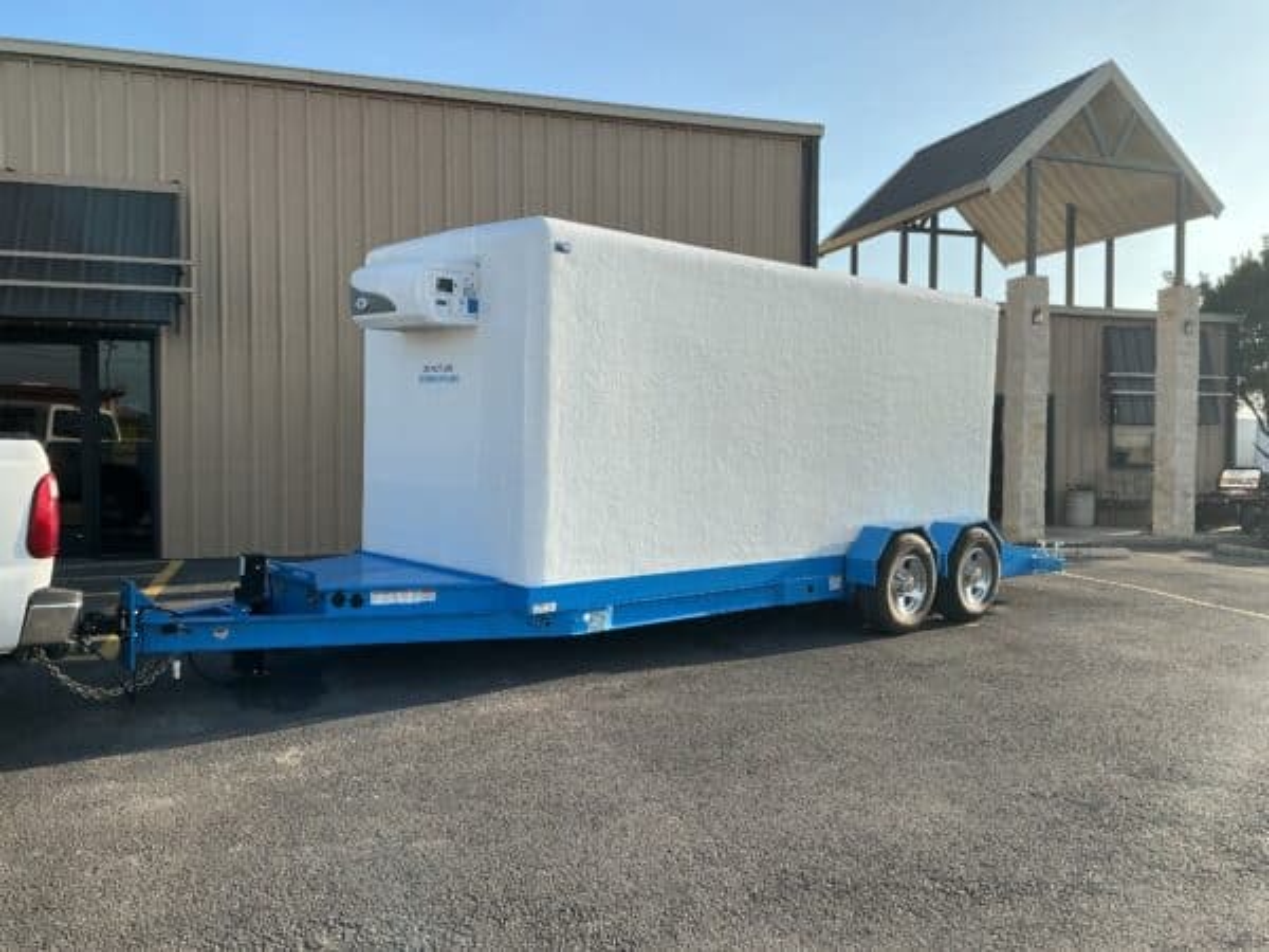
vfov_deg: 48.2
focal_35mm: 29
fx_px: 1063
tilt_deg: -0.9
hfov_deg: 61.7
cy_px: 476
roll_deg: +0.2
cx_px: 634
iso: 25
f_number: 1.8
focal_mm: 3
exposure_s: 1/1342
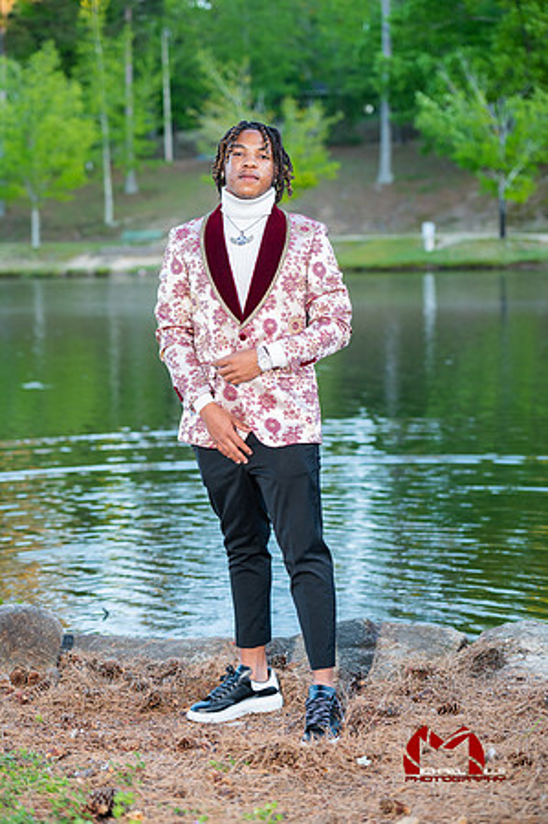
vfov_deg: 28.9
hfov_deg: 19.4
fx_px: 1602
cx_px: 274
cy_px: 412
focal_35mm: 70
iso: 320
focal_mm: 70
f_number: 2.8
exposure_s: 1/200
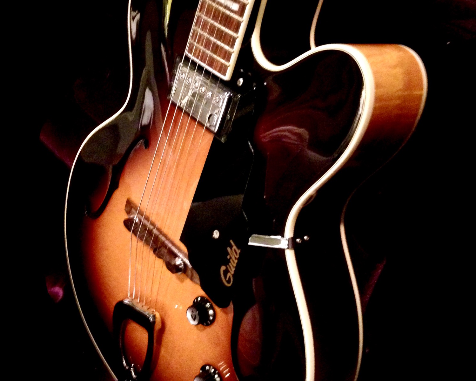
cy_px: 166
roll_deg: +4.8
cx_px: 235
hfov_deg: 42.0
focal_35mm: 44
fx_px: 620
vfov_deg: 34.1
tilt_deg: -44.4
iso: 800
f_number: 2.4
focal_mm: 4.12
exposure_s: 1/15
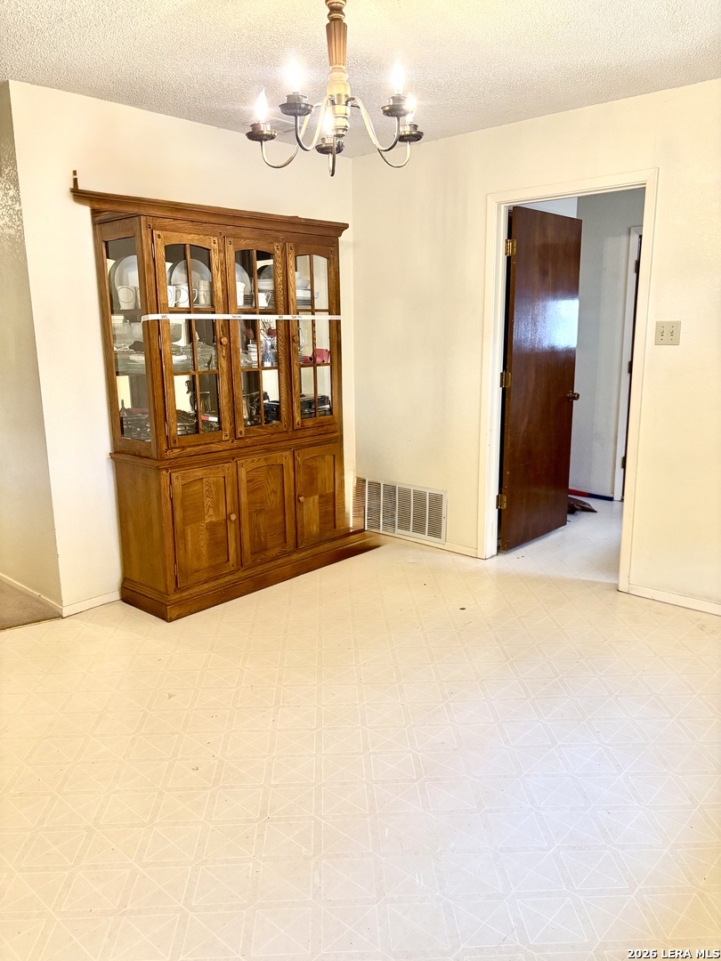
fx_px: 722
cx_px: 360
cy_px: 480
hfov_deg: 53.1
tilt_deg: -10.7
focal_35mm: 26
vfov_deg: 67.3
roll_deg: +0.5
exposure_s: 1/60
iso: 250
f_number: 1.6
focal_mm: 5.96
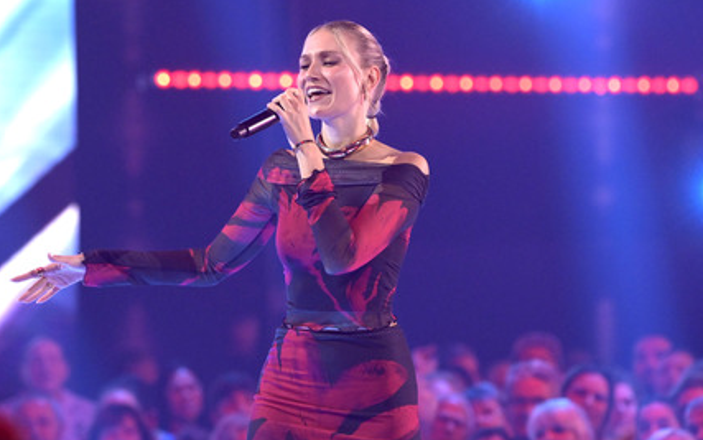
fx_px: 6592
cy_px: 242
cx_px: 337
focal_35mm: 344
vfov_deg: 3.8
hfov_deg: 6.1
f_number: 5.6
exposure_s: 1/500
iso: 8000
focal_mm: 320
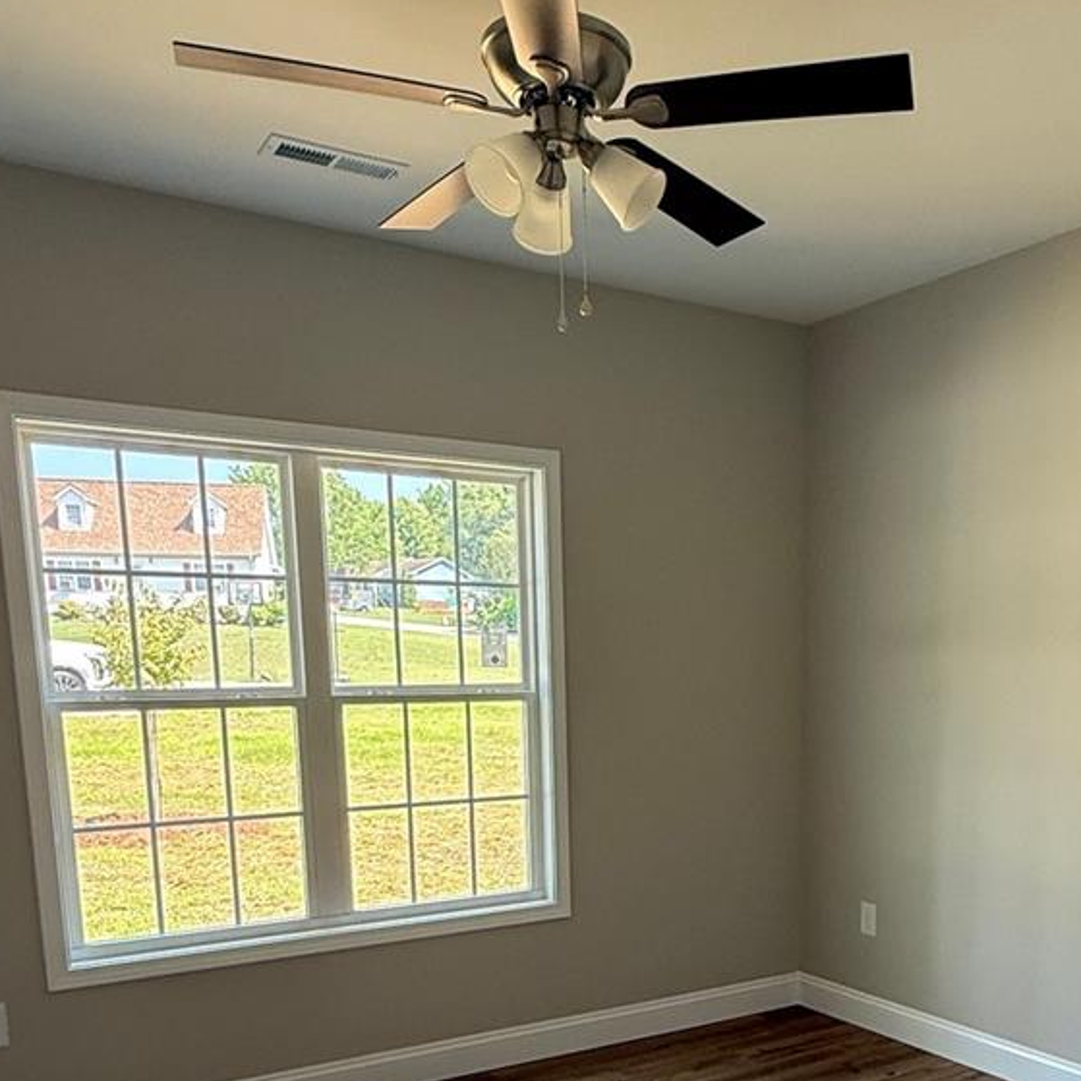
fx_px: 1201
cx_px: 721
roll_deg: -0.3
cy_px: 878
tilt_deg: -9.5
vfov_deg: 45.8
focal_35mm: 34
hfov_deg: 47.7
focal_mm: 2.22
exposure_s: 1/99
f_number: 2.2
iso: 160
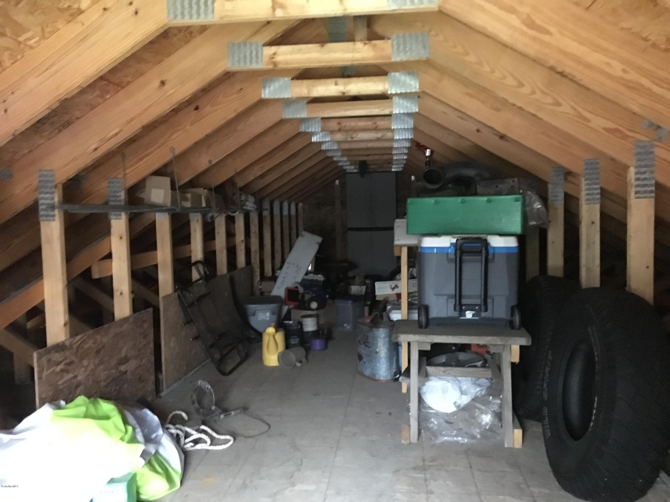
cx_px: 335
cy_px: 251
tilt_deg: -4.5
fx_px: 561
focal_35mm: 29
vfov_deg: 48.2
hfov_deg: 61.7
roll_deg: +1.5
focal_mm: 4.15
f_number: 2.2
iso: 1250
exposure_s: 1/15
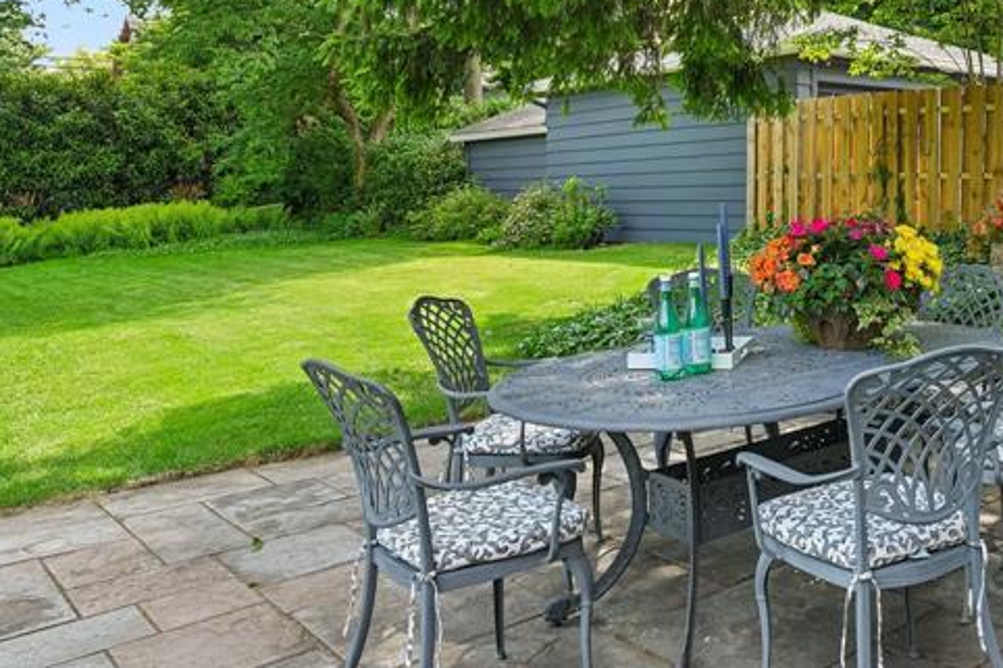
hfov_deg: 52.4
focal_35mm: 34
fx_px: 947
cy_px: 216
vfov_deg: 38.4
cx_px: 795
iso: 400
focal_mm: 16
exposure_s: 1/50
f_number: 8
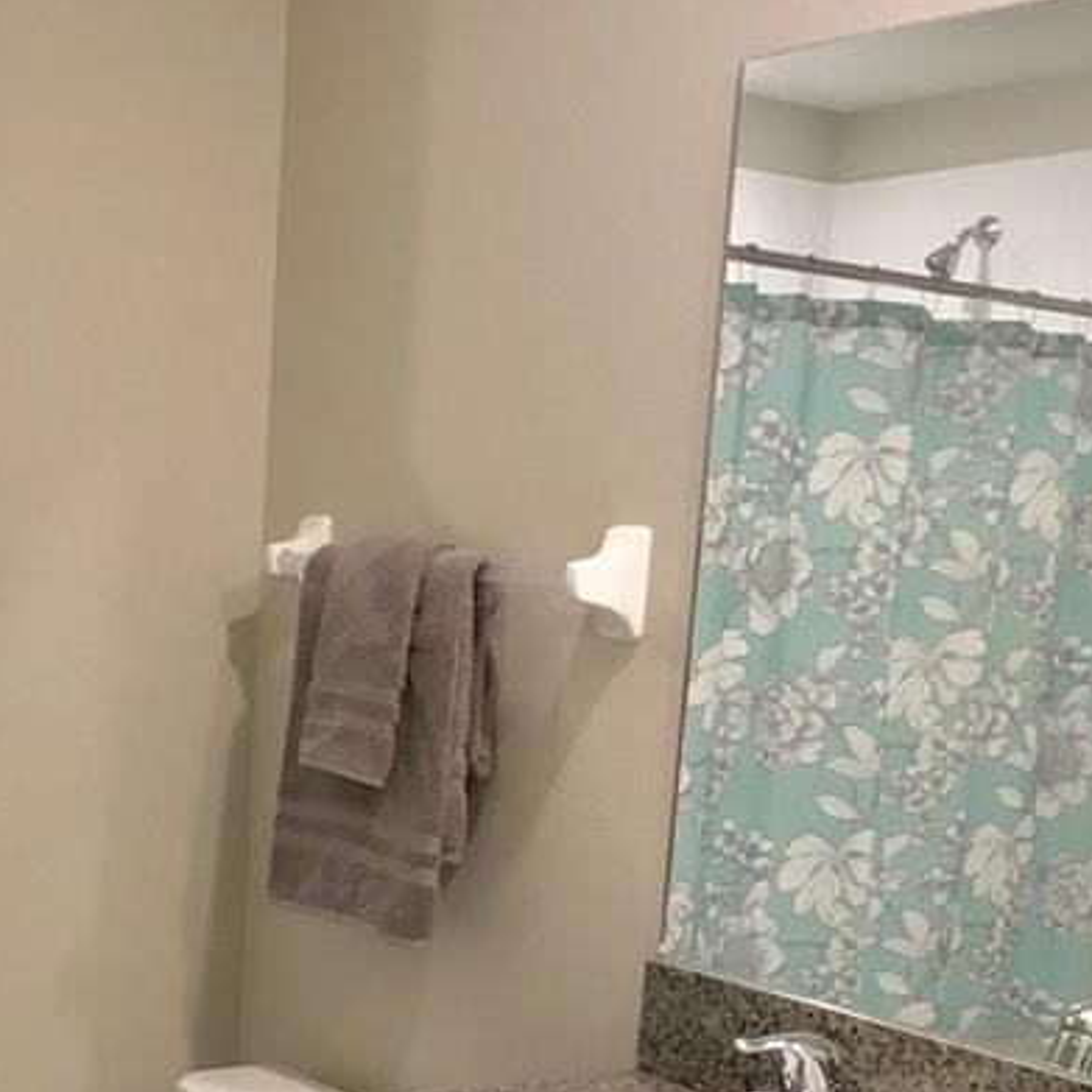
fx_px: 2998
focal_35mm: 84
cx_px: 170
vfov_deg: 19.9
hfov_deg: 20.3
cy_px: 1128
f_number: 2.4
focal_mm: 3.3
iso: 100
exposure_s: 1/30
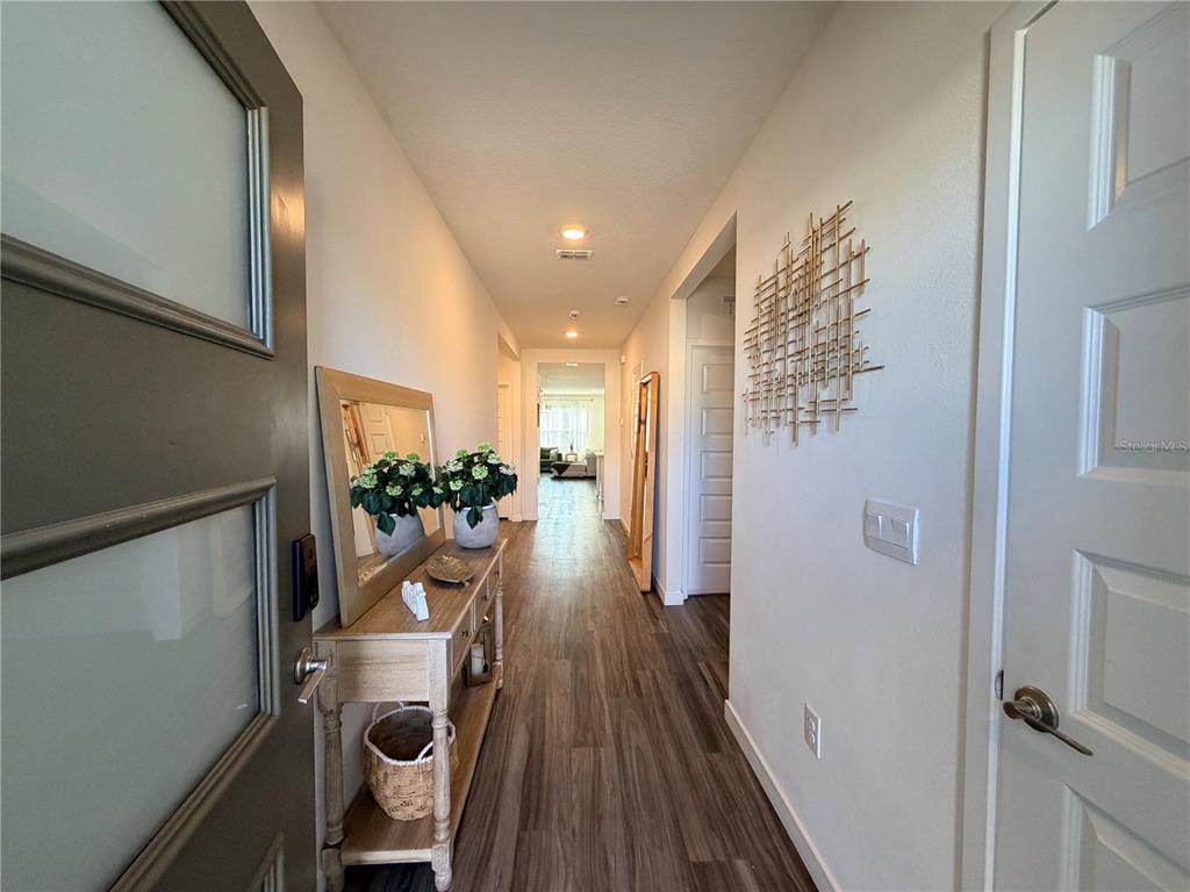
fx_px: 481
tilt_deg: -2.3
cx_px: 595
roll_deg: -0.9
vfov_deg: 85.7
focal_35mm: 14
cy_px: 446
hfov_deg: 102.1
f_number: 2.2
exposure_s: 1/120
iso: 250
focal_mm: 2.22
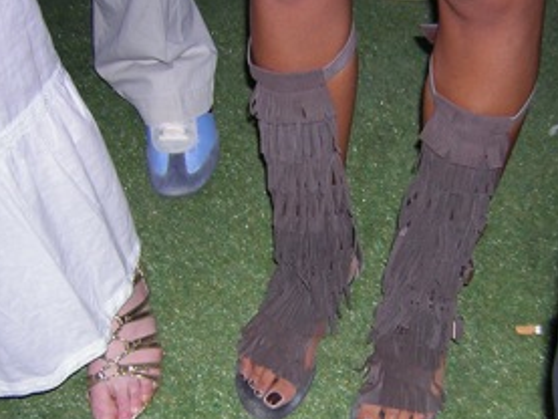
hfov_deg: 36.5
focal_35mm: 52
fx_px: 839
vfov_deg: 28.0
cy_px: 262
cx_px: 361
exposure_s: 1/60.1
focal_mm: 4.7
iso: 50
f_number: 2.6
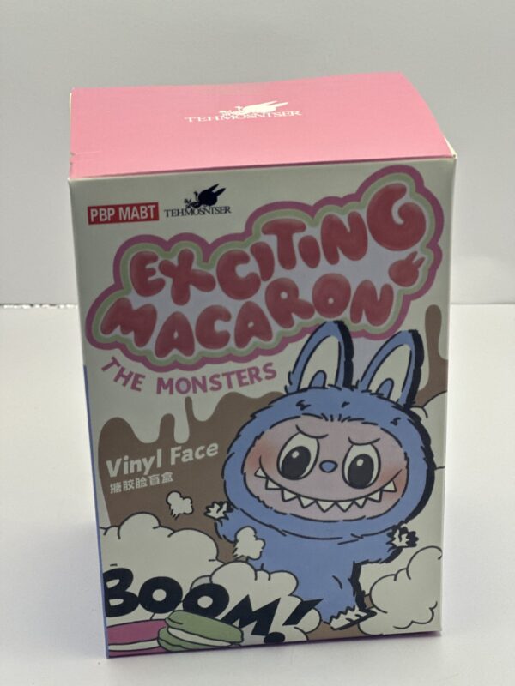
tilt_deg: -22.2
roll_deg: -0.3
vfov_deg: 25.3
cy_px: 343
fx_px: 1527
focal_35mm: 77
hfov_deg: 19.1
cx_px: 258
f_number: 2.8
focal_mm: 9
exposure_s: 1/121
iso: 250
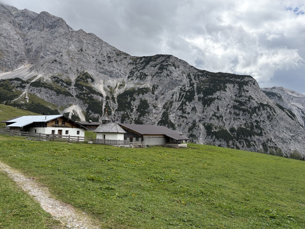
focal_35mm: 27
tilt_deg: +5.5
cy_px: 111
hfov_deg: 65.3
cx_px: 153
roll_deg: -1.3
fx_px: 238
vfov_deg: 51.4
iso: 64
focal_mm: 5.96
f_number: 1.6
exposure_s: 1/2865
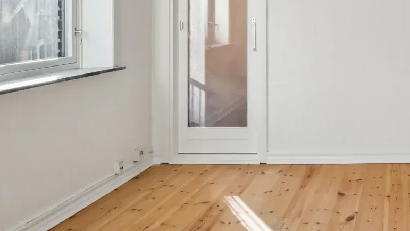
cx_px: 397
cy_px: 11
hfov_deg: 37.5
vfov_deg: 23.2
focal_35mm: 50
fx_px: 544
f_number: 8
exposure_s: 1/60
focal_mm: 15.1
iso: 500
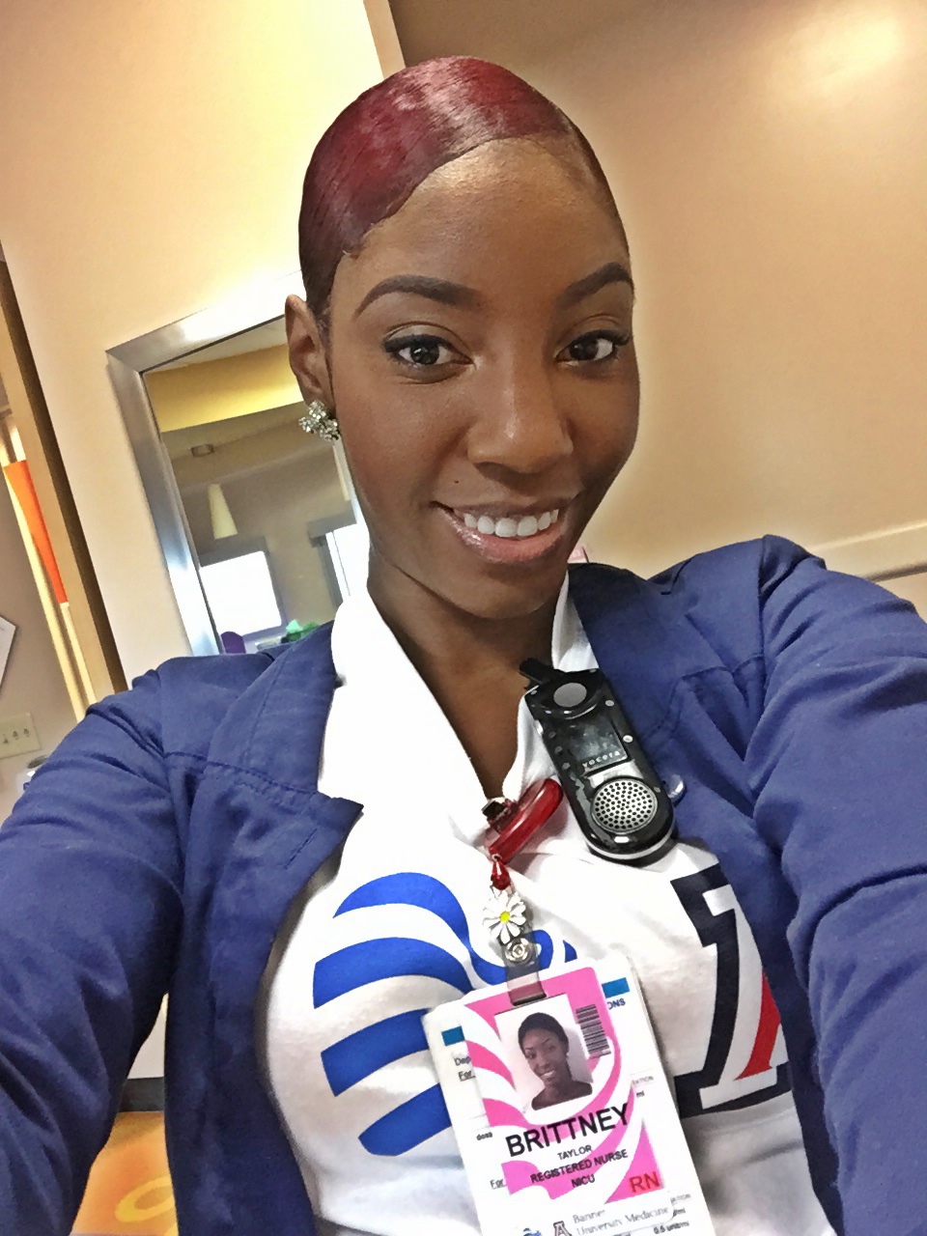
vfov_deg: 58.4
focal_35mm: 31
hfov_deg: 45.4
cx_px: 464
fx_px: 1107
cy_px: 618
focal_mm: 2.65
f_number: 2.2
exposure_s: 1/30
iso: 250
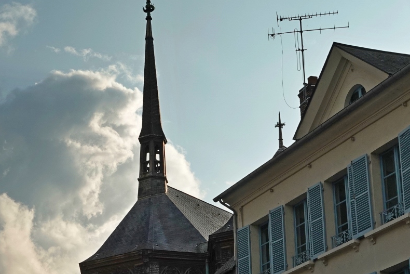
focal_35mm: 83
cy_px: 230
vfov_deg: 16.3
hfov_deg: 24.3
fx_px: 945
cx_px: 135
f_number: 8
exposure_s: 1/320
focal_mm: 15.17
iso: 200
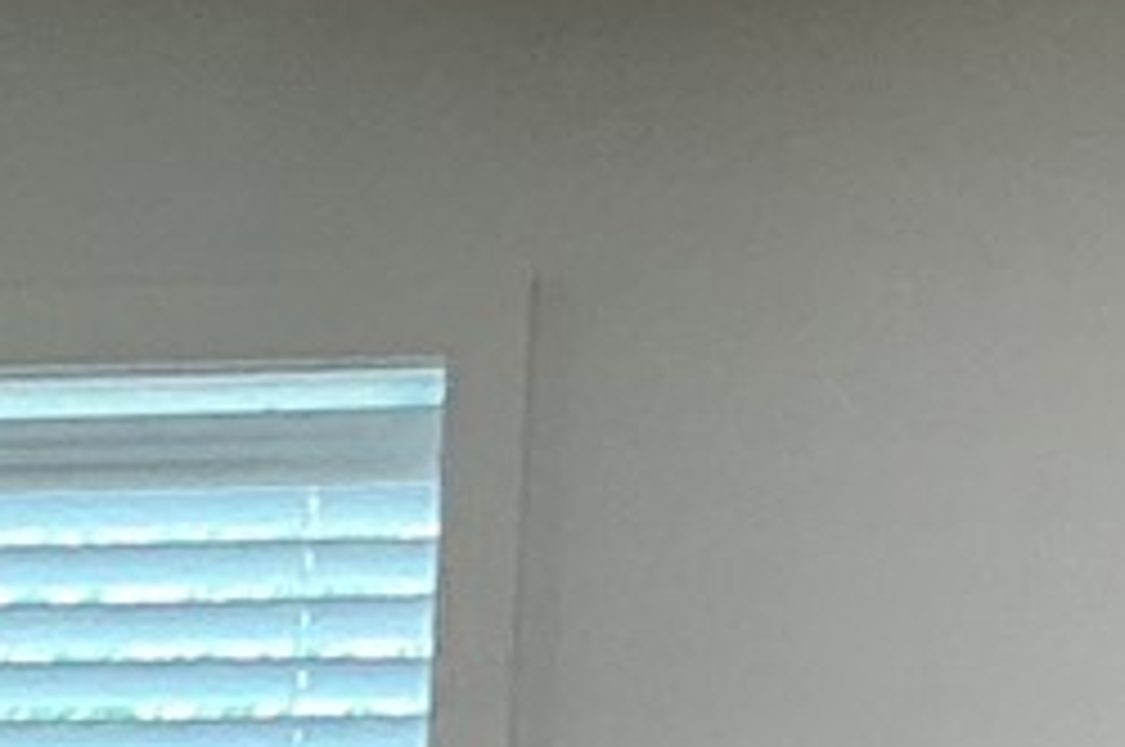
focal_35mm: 232
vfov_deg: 5.6
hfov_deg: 8.4
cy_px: 2178
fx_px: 7241
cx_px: -1161
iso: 80
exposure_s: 1/60
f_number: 1.8
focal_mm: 3
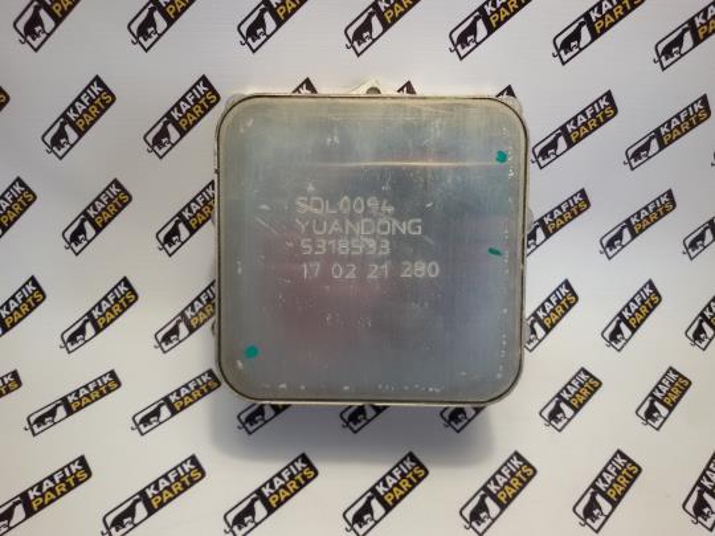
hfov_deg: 58.4
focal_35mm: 31
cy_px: 268
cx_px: 358
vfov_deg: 45.4
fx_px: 640
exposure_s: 1/33
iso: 50
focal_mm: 2.93
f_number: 2.4
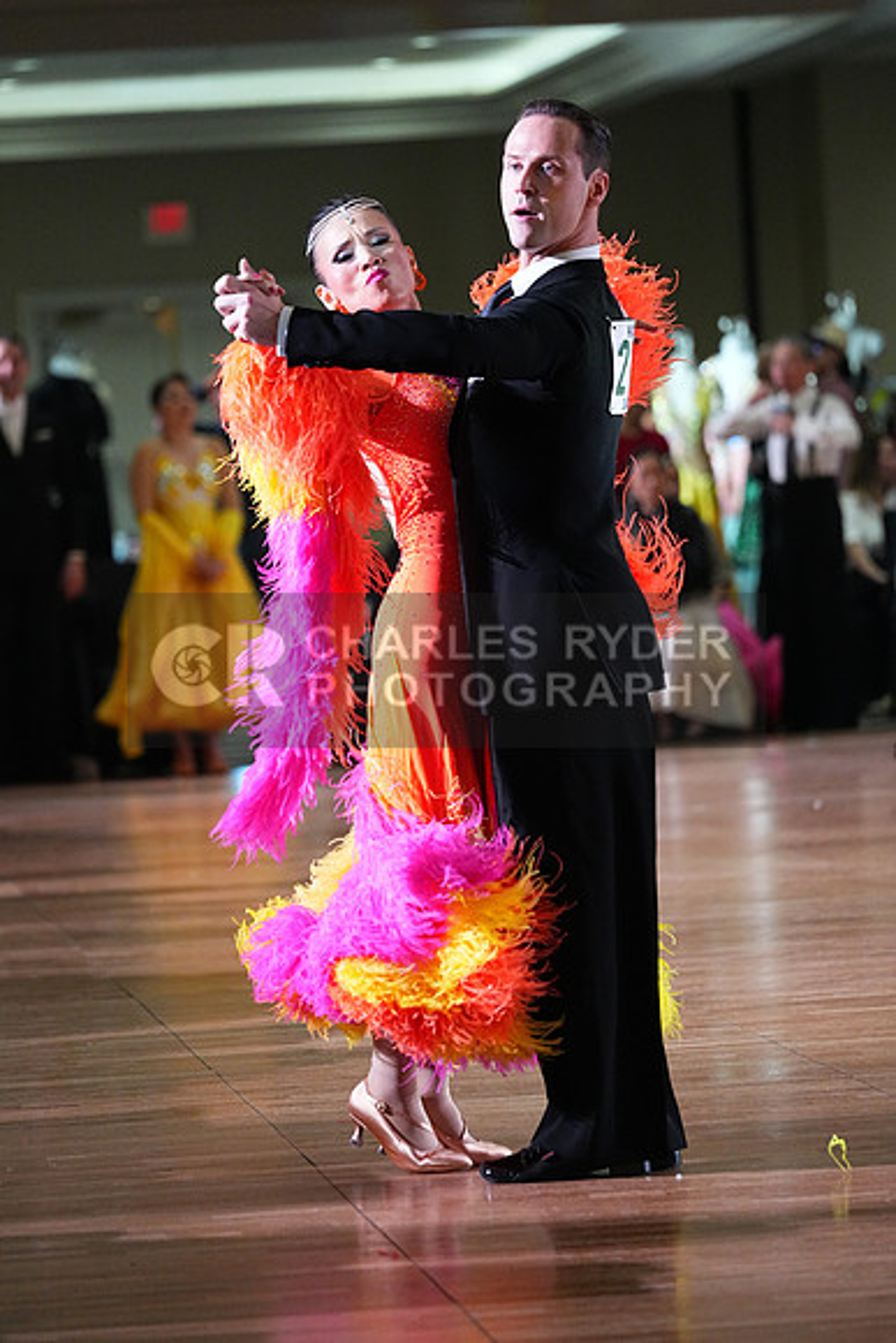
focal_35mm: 200
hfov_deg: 6.9
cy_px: 672
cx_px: 448
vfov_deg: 10.3
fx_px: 7462
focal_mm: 200
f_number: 4.5
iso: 6400
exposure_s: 1/400
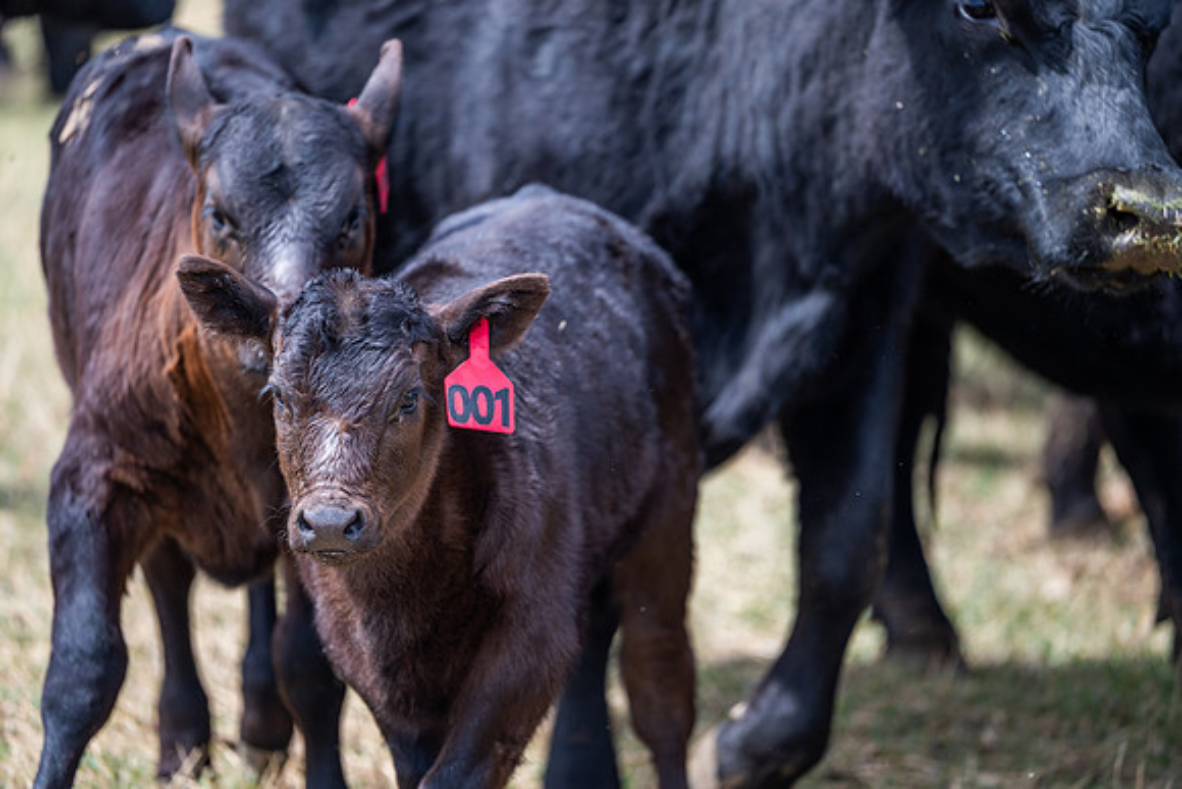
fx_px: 6568
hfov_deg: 10.3
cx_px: 591
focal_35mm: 200
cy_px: 394
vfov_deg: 6.9
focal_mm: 200
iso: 125
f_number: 2.8
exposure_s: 1/1000
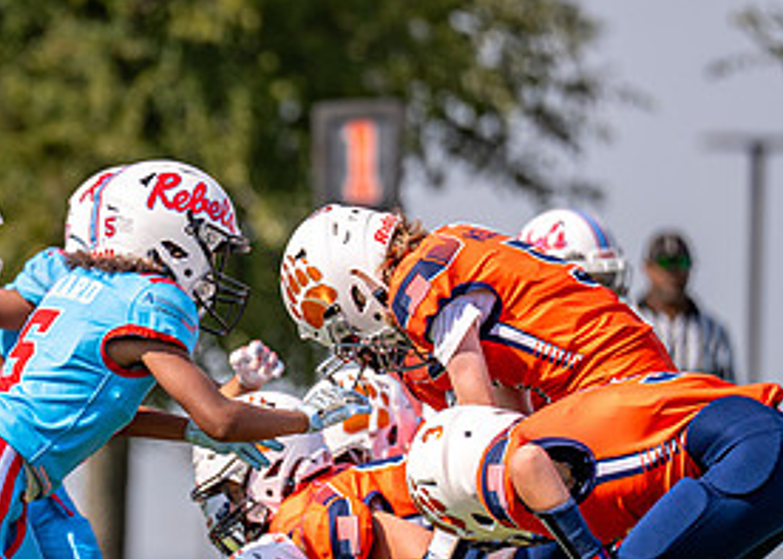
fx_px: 12584
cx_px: 24
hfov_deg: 3.6
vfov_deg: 2.5
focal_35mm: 566
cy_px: 316
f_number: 2.8
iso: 125
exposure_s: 1/3200
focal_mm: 200
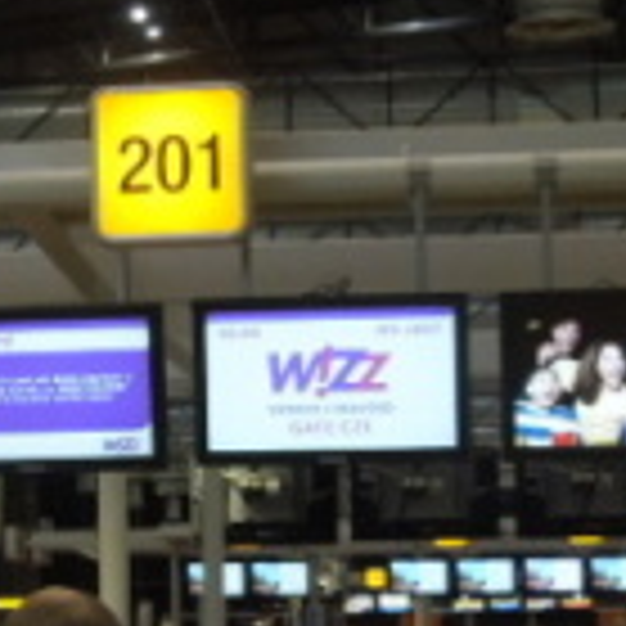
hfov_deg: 12.6
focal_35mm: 137
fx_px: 2803
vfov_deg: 12.7
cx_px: 54
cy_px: 484
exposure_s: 1/40
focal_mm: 7.8
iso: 400
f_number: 3.9
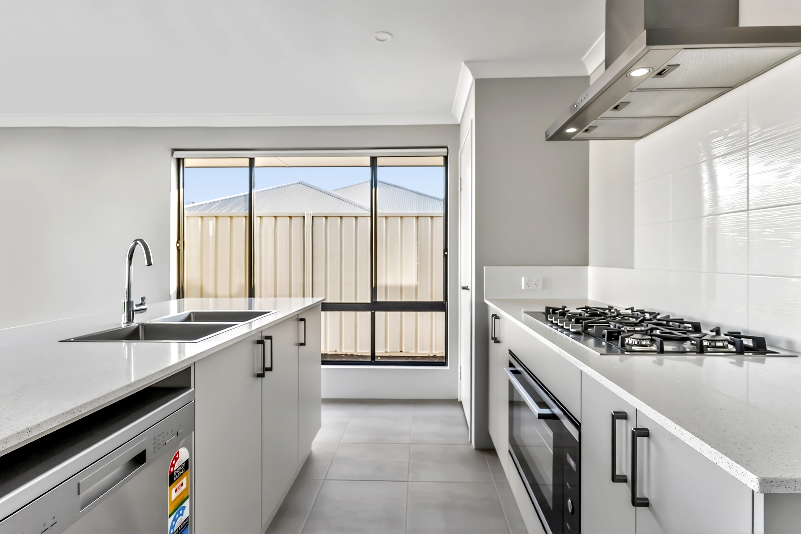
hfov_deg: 86.9
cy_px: 267
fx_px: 423
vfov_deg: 64.6
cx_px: 400
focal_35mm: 19
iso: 800
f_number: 2.8
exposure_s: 1/60
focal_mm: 19
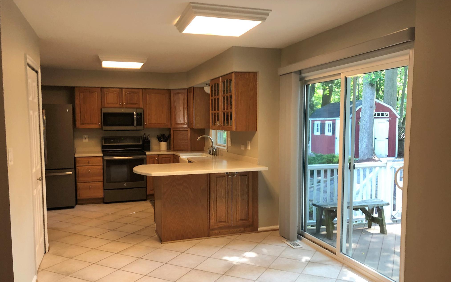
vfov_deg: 41.7
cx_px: 224
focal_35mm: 30
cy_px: 161
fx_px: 369
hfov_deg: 62.9
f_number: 1.8
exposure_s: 1/24
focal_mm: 4
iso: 40
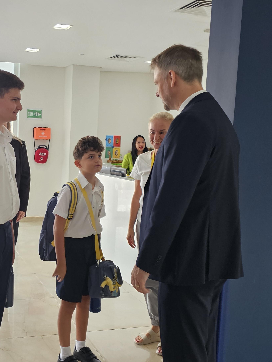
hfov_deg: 33.2
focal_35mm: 42
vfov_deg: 44.8
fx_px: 440
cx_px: 48
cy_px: 182
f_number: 1.7
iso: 160
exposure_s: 1/100
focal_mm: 6.3
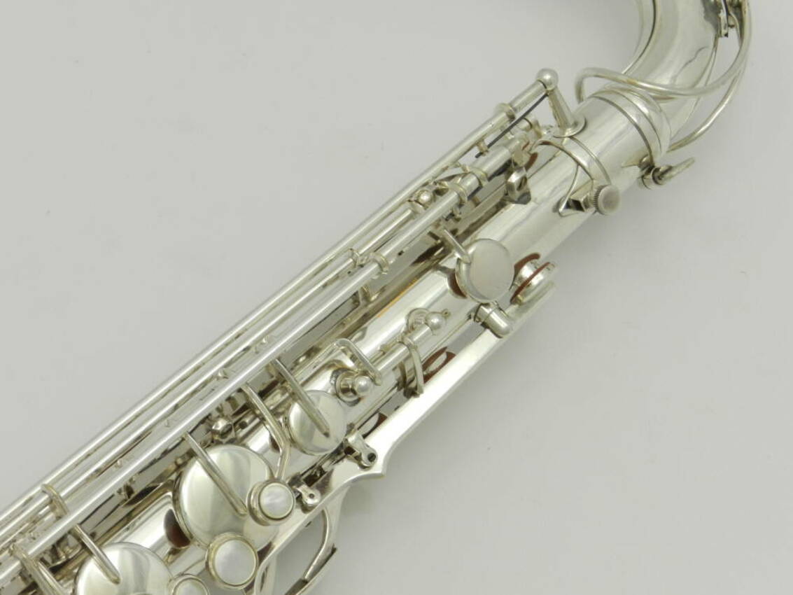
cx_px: 396
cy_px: 298
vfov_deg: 7.8
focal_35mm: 191
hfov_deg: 10.4
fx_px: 4376
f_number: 5.5
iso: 400
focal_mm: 34
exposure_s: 1/40
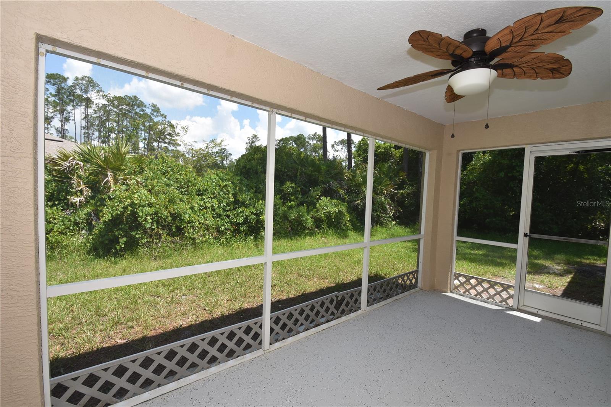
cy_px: 204
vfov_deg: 77.3
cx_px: 306
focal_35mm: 15
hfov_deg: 100.4
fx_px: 255
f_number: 6.3
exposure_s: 1/160
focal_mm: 10
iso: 100
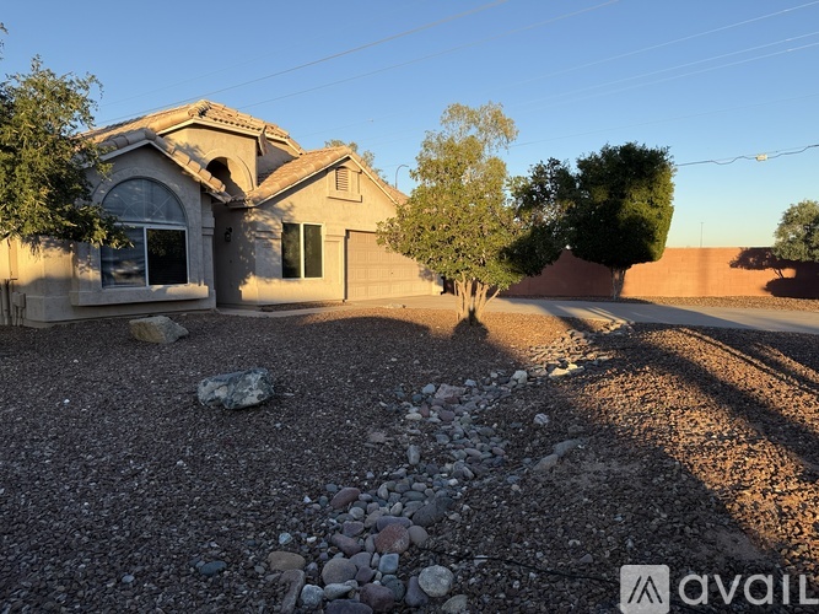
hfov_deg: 71.6
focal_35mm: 24
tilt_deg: -4.5
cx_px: 410
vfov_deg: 56.8
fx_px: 568
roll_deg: -0.4
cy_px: 307
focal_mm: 6.76
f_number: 1.78
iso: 80
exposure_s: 1/1522
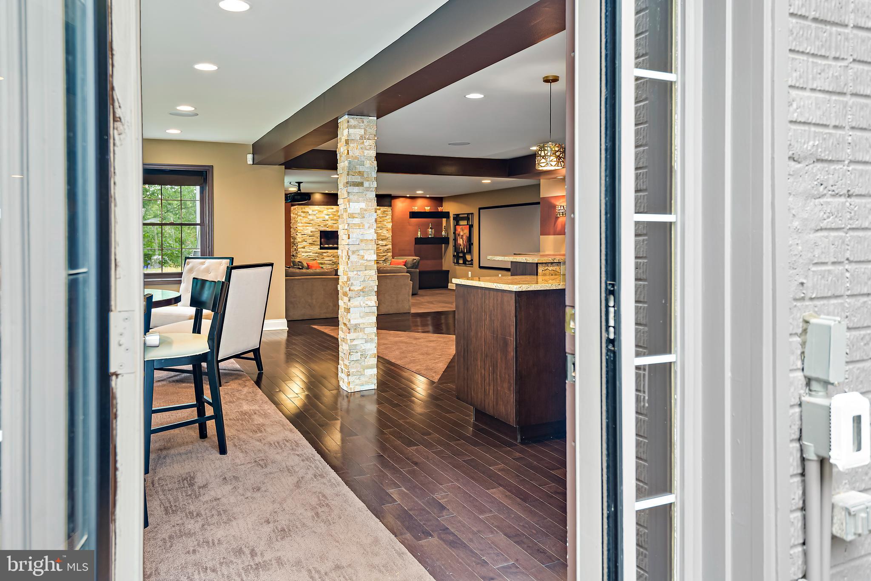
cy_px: 290
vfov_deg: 55.1
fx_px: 557
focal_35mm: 23
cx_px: 436
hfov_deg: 76.1
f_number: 9
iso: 250
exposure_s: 1/6
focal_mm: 23
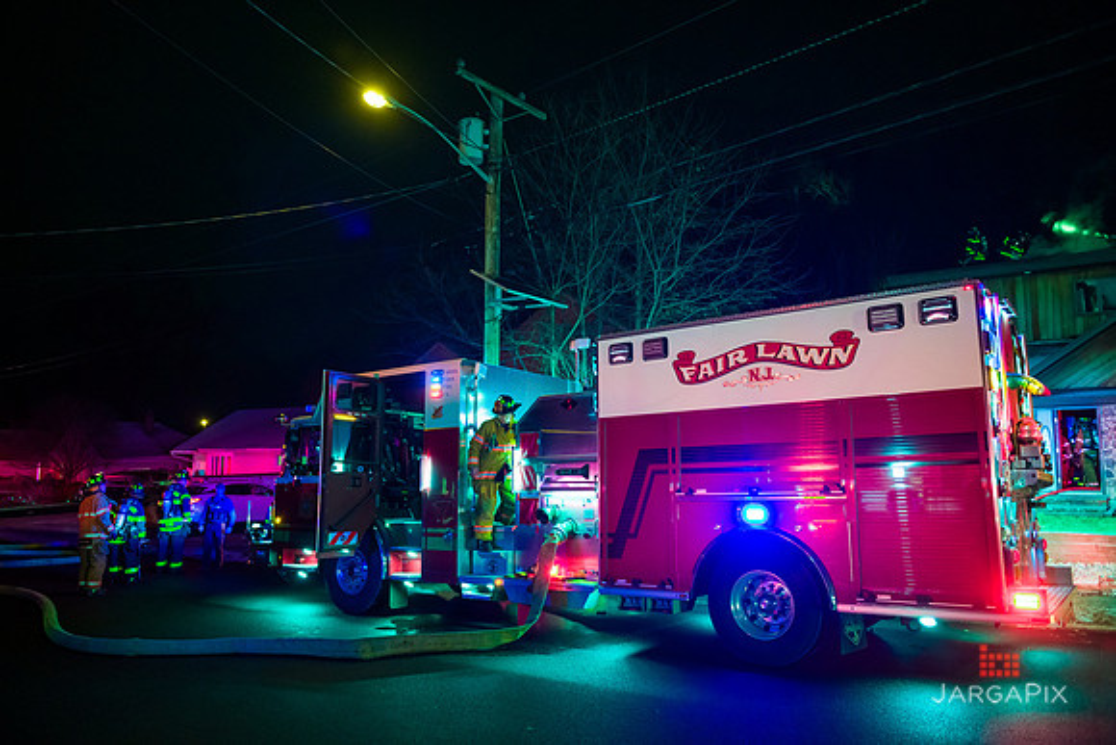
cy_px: 372
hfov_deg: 69.4
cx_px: 558
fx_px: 806
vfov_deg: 49.6
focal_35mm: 26
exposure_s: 1/125
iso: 1600
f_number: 3.2
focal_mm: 26
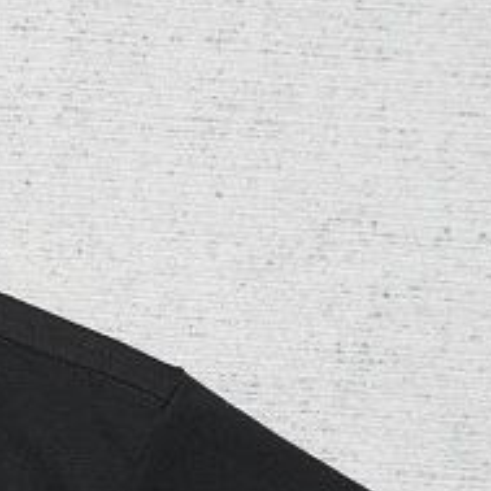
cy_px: 456
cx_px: -491
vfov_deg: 18.6
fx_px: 1473
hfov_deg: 15.3
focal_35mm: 92
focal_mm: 17
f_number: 10
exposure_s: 1/100
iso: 1600
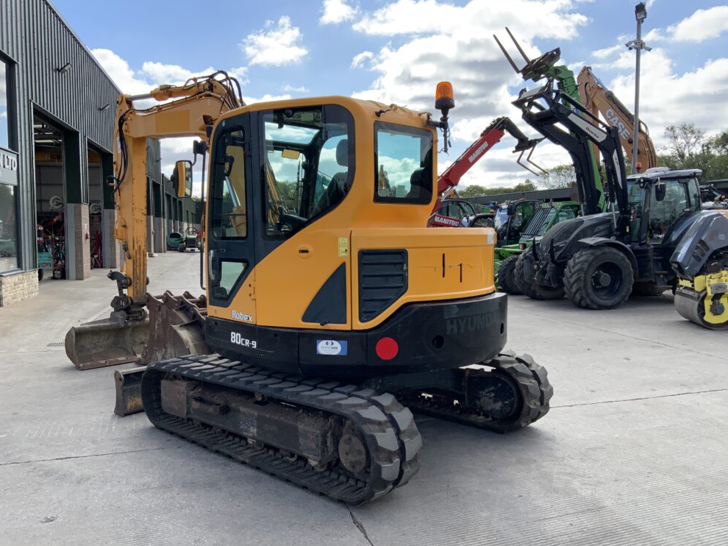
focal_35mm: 30
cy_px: 282
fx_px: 631
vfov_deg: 46.8
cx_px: 374
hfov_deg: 60.0
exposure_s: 1/1076
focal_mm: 3
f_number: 1.8
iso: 16
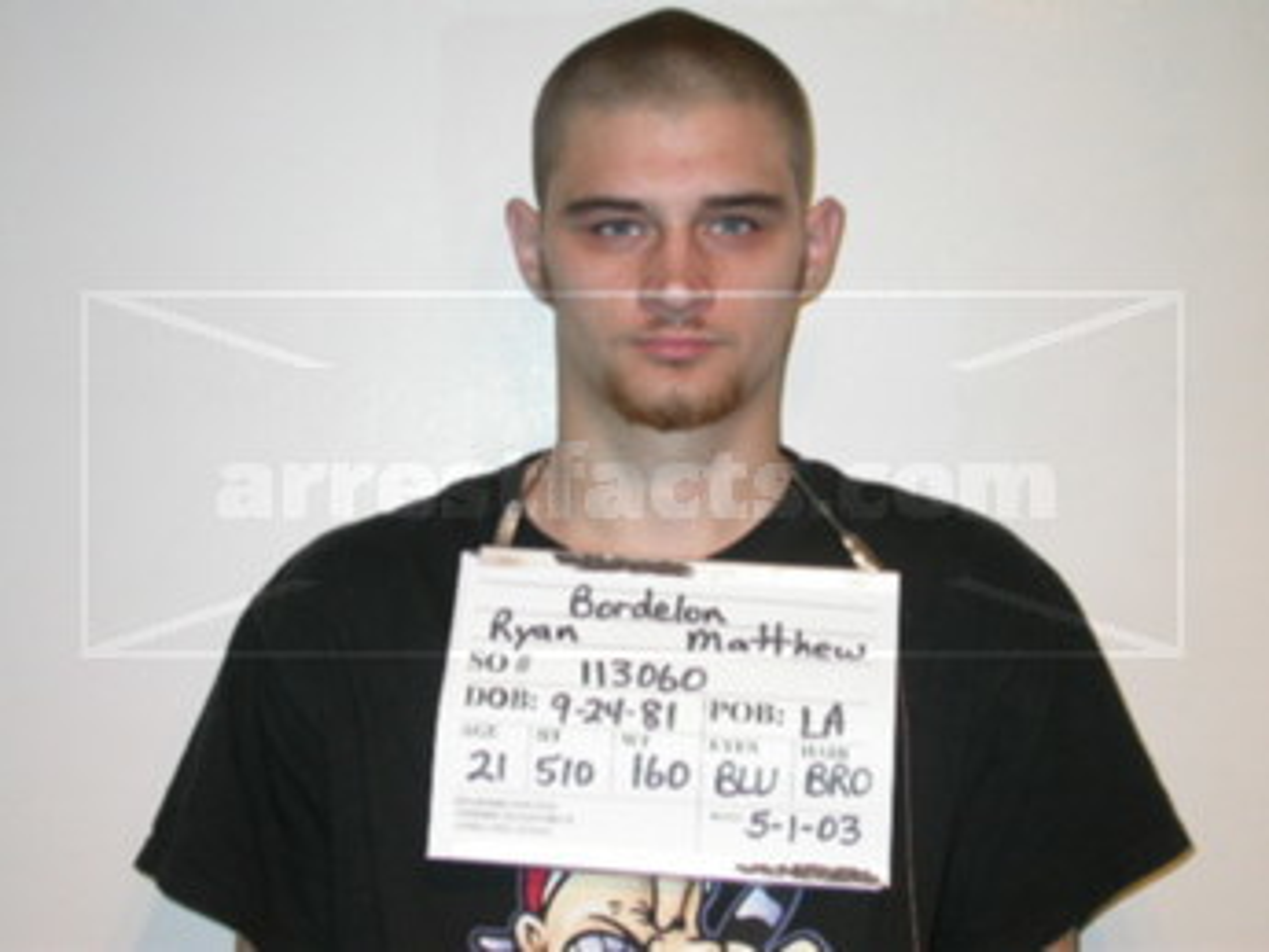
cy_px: 476
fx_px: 2384
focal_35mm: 65
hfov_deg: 29.8
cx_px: 634
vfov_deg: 22.6
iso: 100
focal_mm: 13.6
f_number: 3.2
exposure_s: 1/60.3
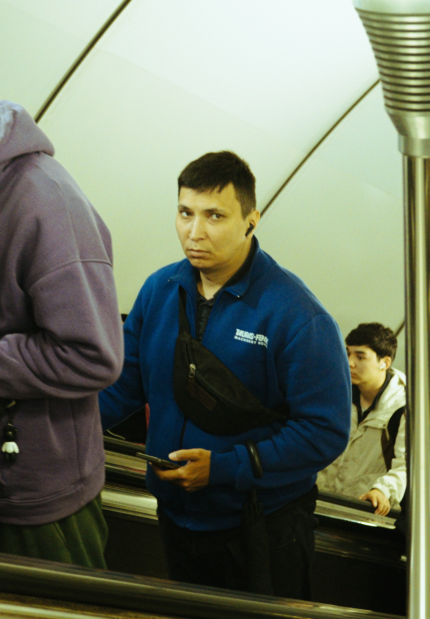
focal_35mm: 92
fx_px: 1608
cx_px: 23
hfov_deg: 15.0
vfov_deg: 21.8
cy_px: 300
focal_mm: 25
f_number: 3.6
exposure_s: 1/125
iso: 800
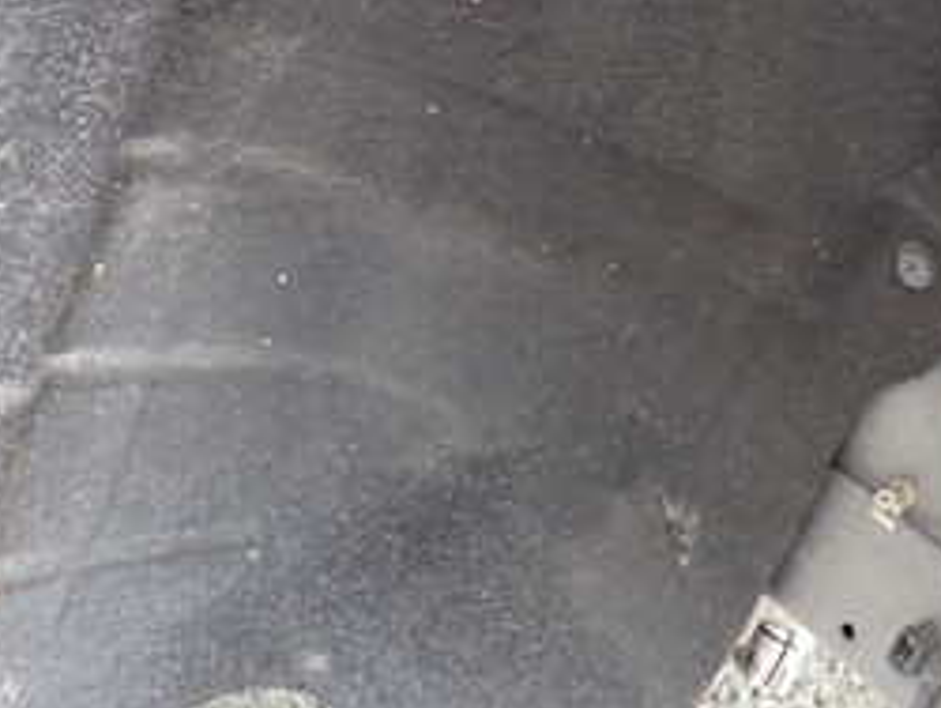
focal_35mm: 60
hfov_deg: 32.1
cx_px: 376
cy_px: -4
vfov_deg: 23.4
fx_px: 1633
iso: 200
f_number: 2
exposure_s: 1/60
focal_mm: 4.5
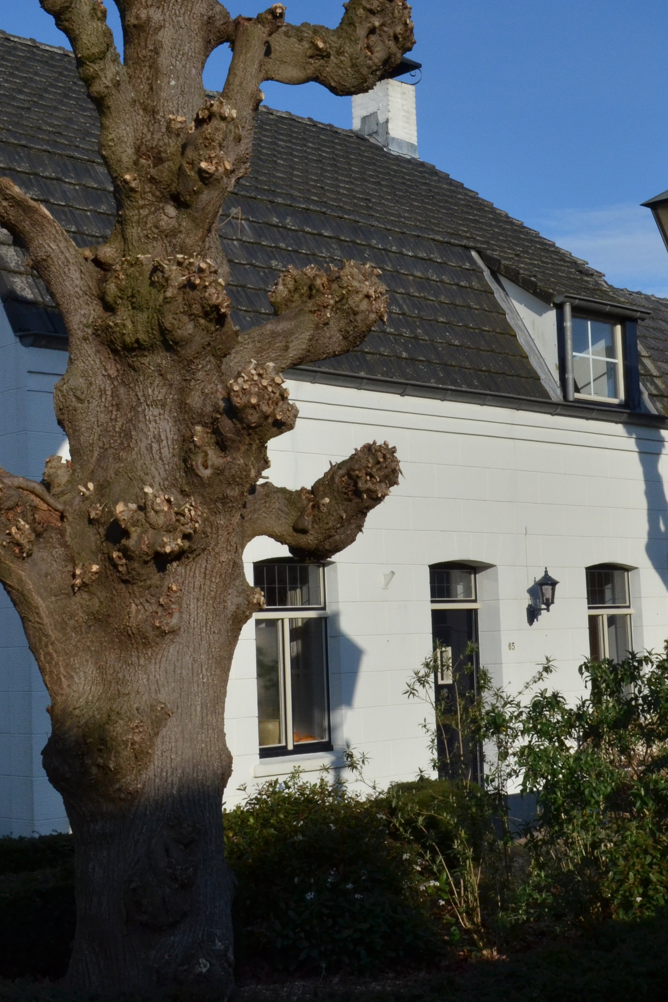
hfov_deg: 23.8
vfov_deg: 35.1
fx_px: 1586
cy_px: 496
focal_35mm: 57
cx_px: 391
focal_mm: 22
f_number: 18
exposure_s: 1/640
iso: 500
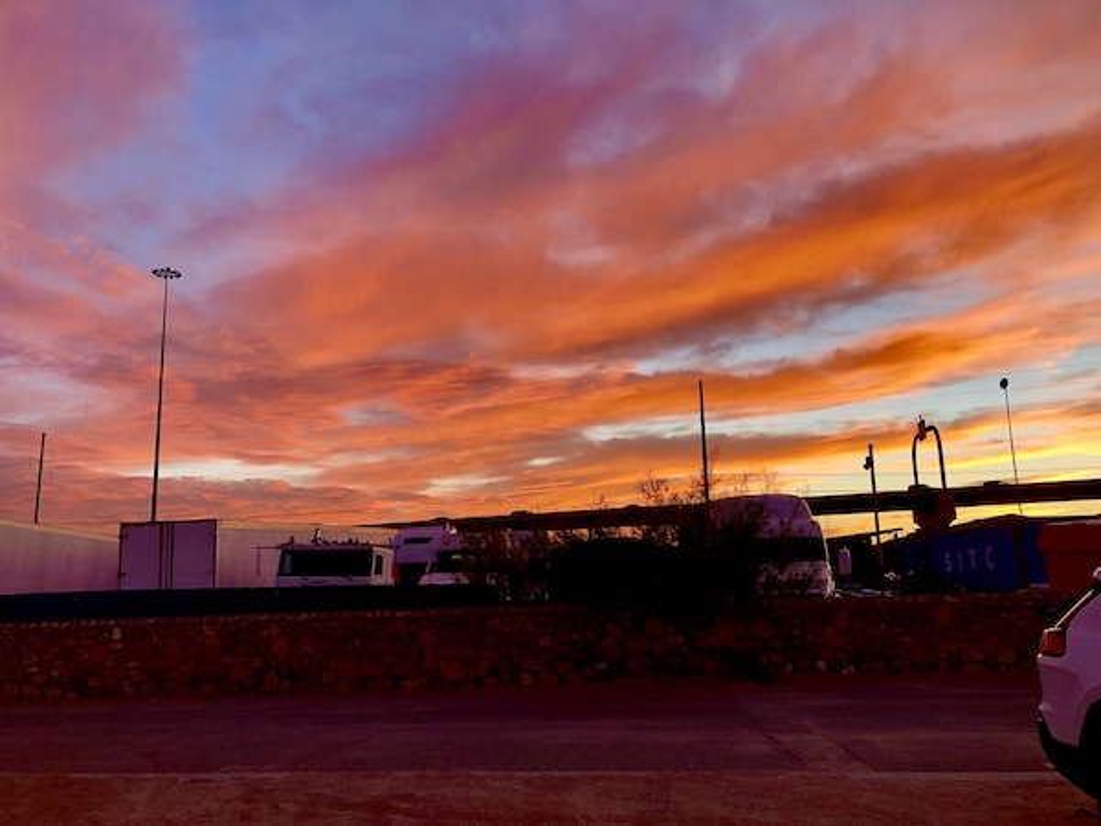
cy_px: 413
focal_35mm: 28
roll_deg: +2.0
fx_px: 891
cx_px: 550
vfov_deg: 49.7
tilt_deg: +10.9
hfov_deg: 63.4
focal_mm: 4
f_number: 1.8
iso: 50
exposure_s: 1/120
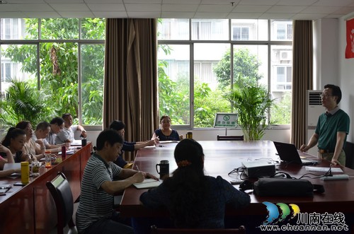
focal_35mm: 42
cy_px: 117
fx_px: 412
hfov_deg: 46.5
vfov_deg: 31.7
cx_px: 177
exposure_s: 1/90
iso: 640
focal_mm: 28
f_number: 4.8
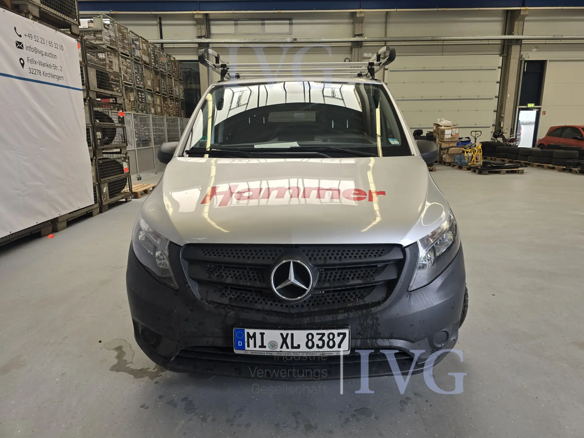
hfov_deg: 73.9
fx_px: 388
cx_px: 292
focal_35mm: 23
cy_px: 219
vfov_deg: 58.9
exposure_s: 1/180
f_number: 1.7
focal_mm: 6.3
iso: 80
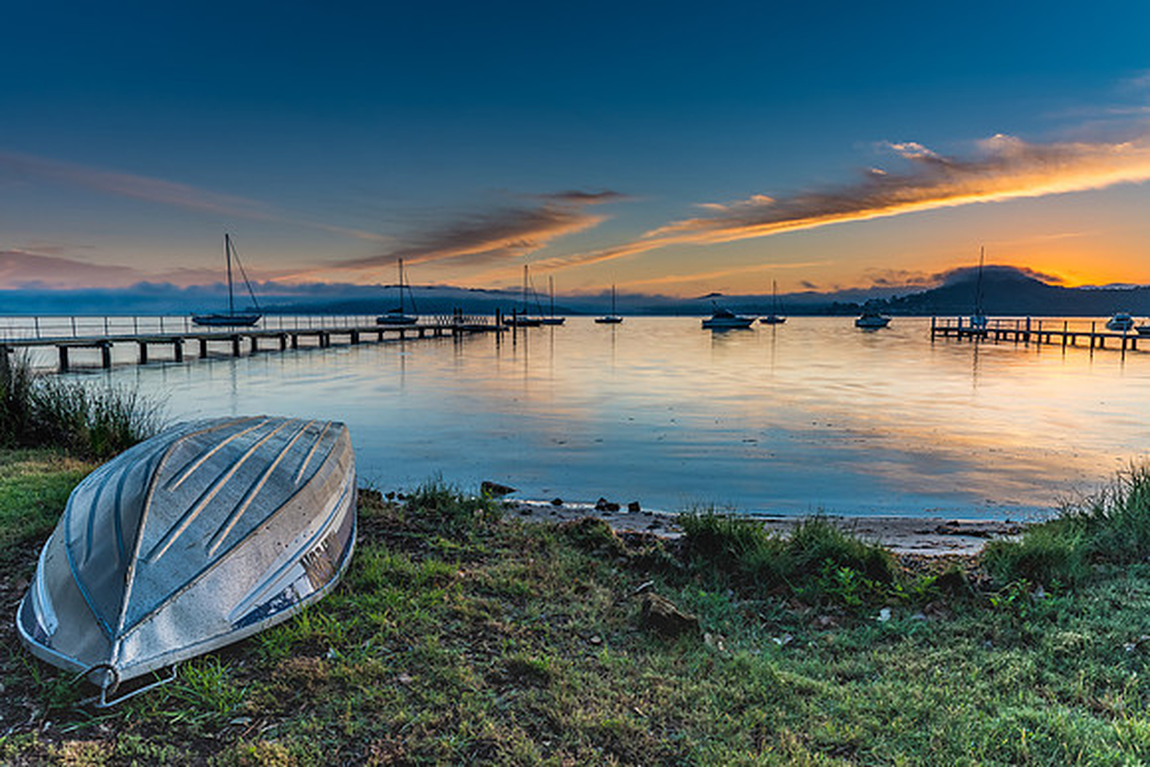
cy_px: 384
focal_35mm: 24
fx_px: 772
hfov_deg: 73.4
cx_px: 575
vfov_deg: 52.9
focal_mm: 16
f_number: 8
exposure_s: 1
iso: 50
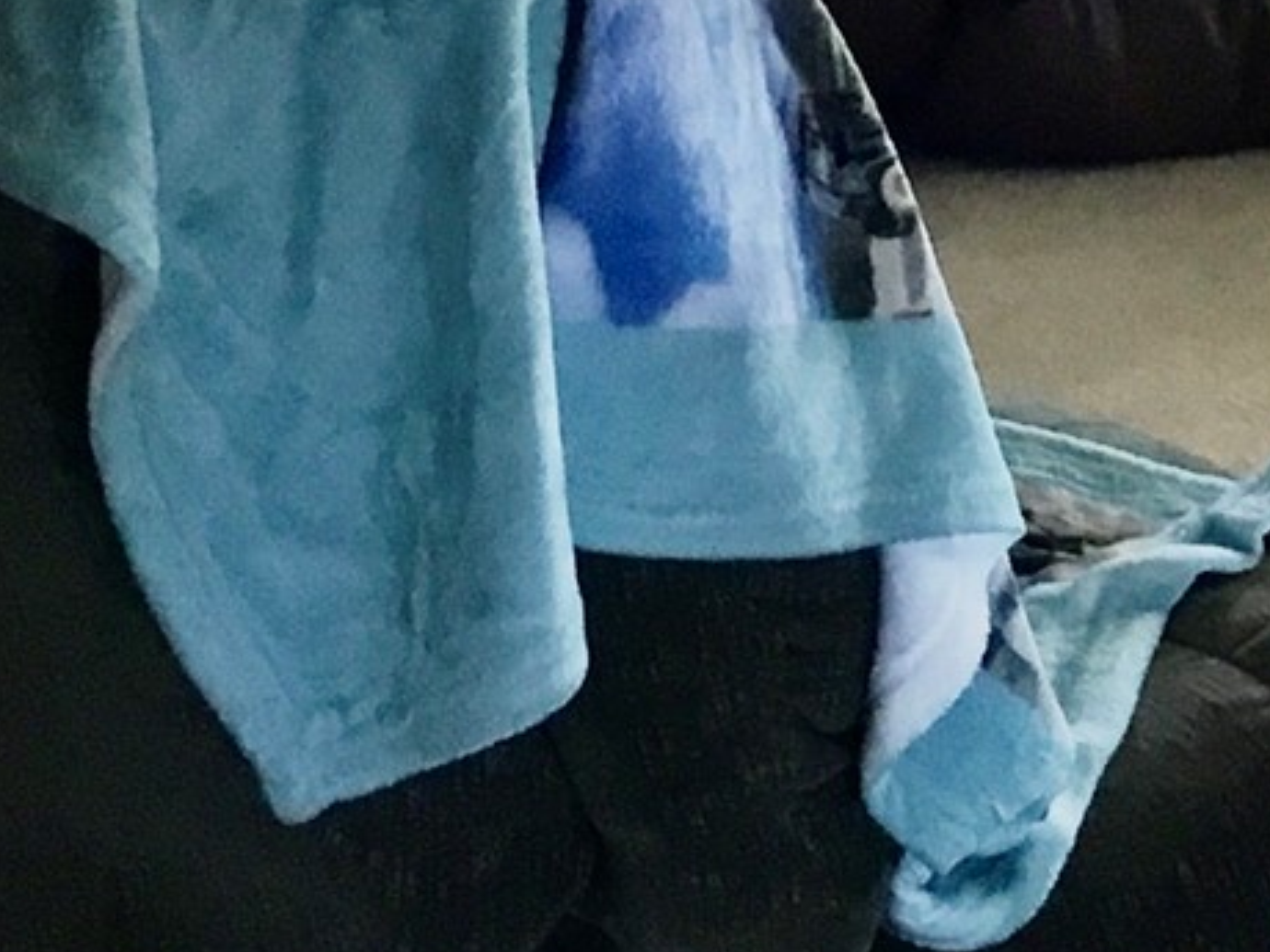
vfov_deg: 10.3
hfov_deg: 14.2
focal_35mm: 138
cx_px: 1044
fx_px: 5063
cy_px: -560
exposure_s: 1/33
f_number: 2.4
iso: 100
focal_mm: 3.3
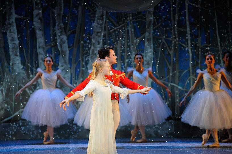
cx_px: 109
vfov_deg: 5.5
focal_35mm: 250
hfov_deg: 8.2
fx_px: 1610
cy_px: 85
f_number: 3.5
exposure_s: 1/500
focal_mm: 200
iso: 2000
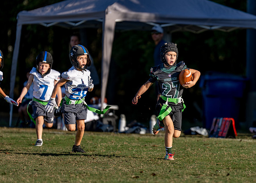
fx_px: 2098
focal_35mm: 289
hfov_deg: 7.0
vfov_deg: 5.0
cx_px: 180
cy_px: 94
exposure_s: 1/1600
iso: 100
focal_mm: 200
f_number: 2.8
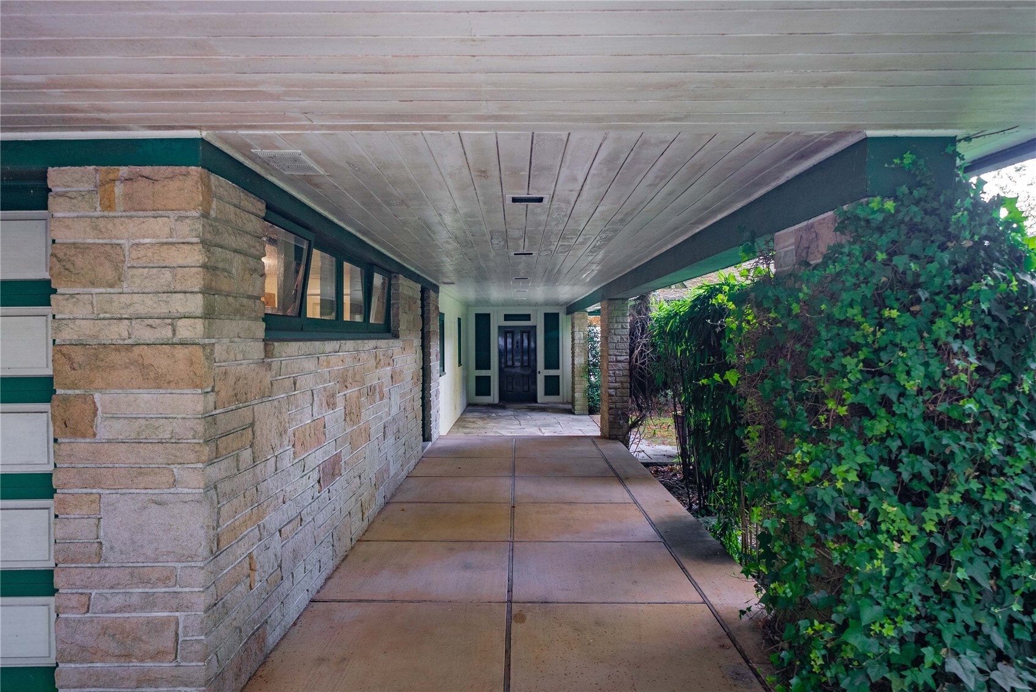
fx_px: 691
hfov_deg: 73.7
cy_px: 346
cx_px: 518
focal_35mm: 24
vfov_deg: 53.2
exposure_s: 1/13
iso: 1000
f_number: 7.1
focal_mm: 24
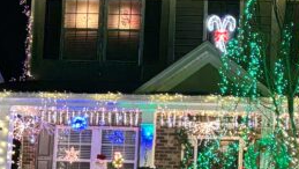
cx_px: 275
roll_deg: -2.2
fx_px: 888
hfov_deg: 18.7
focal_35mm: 112
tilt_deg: +6.0
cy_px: 134
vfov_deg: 10.8
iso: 400
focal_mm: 5.96
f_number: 1.6
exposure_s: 1/40
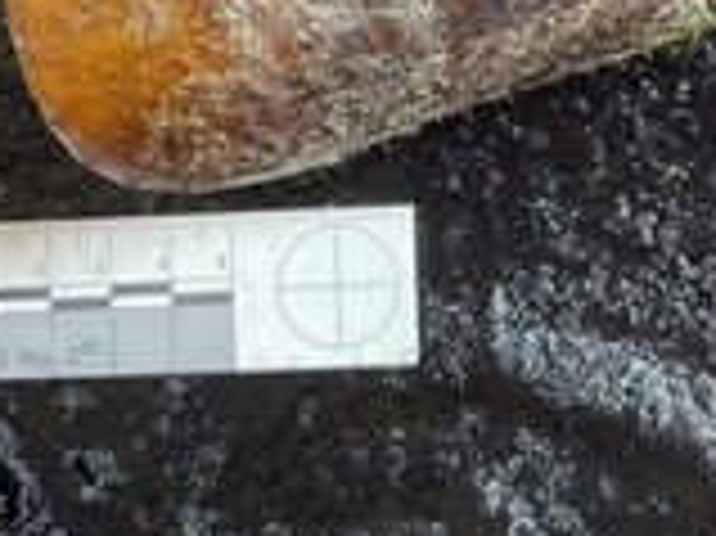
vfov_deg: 21.8
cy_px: -38
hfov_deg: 29.9
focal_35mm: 64
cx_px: 509
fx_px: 1323
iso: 80
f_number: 1.8
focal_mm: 3
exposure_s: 1/60
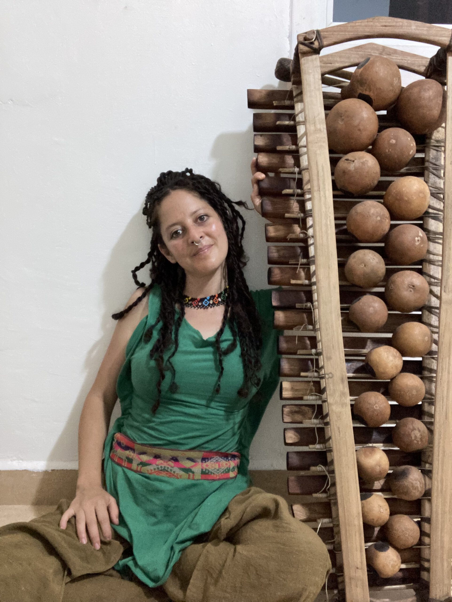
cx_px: 226
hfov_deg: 44.2
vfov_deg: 56.8
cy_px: 301
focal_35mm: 32
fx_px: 557
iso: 1000
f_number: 2.2
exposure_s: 1/15
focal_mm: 2.87
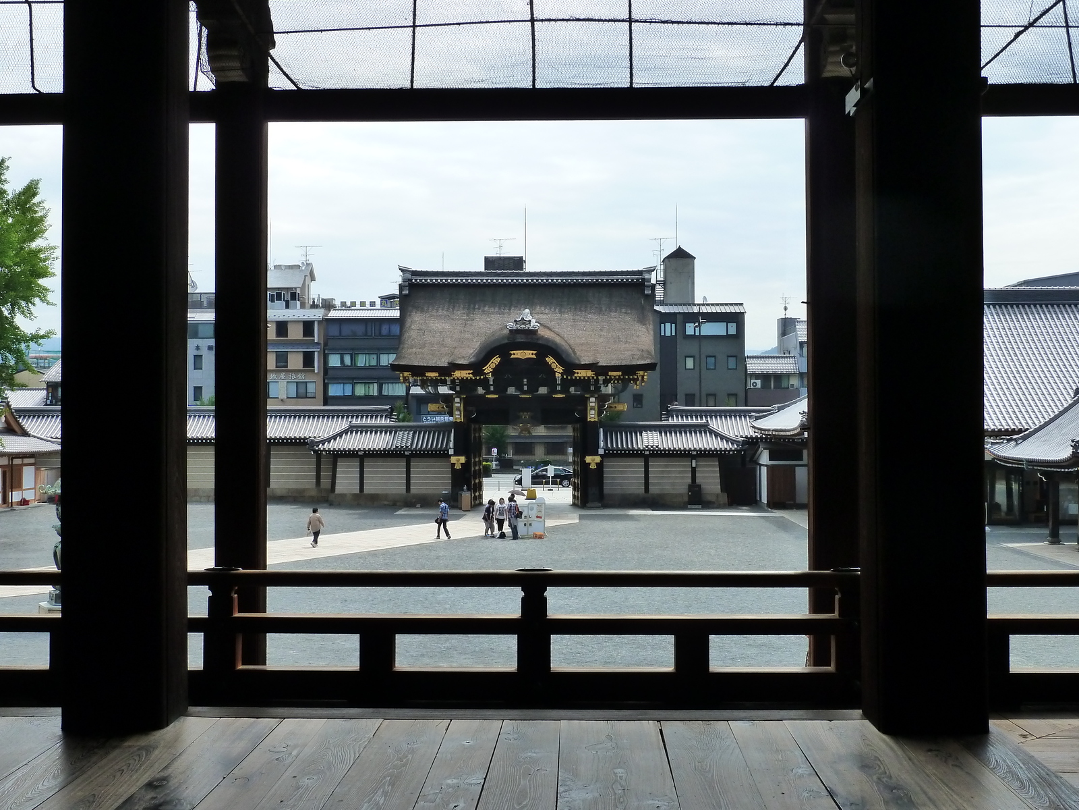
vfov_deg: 32.9
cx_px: 540
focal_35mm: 44
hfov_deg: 42.9
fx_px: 1372
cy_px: 405
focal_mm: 7.3
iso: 200
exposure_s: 1/400
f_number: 5
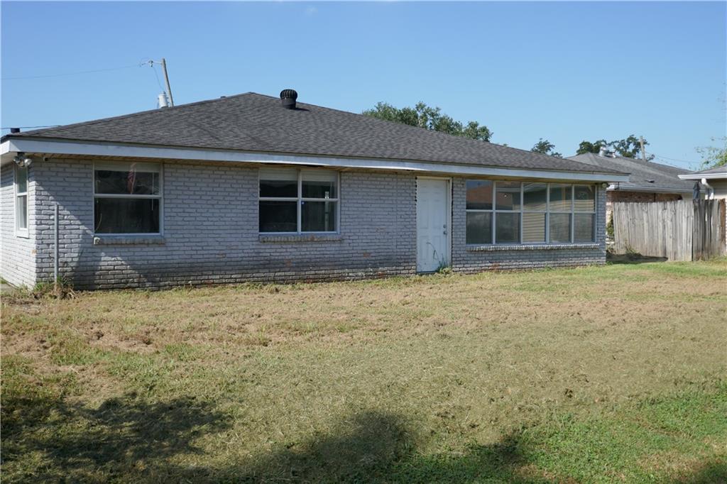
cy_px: 242
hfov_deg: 54.4
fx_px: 707
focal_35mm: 35
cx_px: 364
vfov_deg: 37.8
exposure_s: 1/800
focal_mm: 12.7
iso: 125
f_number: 4
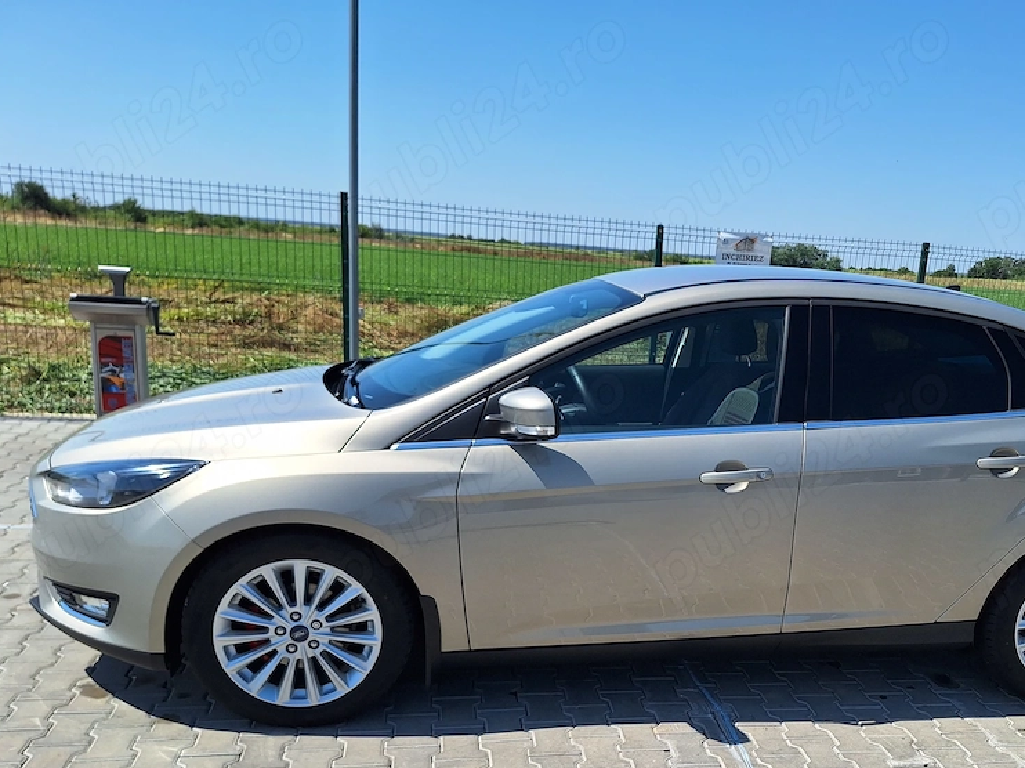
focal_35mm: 31
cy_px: 507
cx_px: 638
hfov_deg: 57.7
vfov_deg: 44.8
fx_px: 918
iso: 40
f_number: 1.8
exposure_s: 1/2611
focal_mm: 5.54
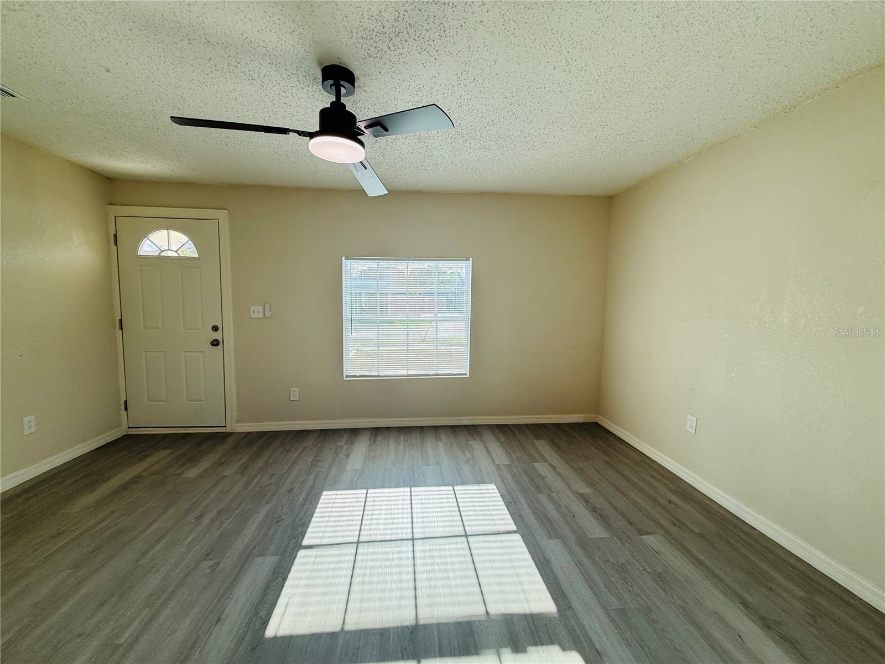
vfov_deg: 85.7
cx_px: 442
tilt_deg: -5.0
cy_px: 332
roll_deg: -1.6
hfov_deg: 102.1
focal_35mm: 14
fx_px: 358
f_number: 2.2
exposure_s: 1/338
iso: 64
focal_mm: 2.22
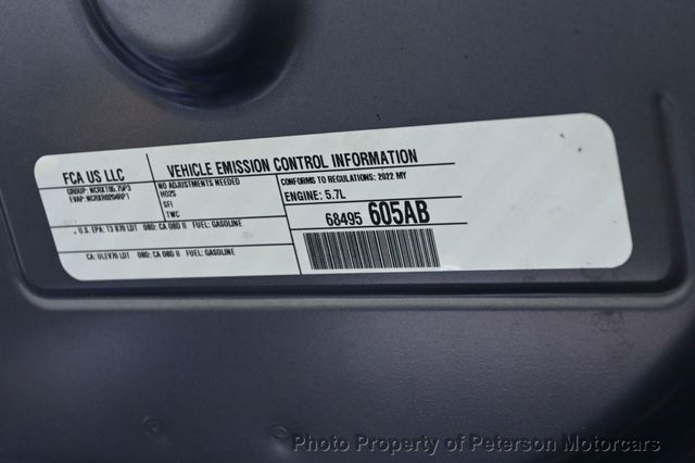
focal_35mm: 75
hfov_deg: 27.0
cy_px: 232
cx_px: 348
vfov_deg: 18.2
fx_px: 1447
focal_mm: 50
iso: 1000
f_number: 6.3
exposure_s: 1/80
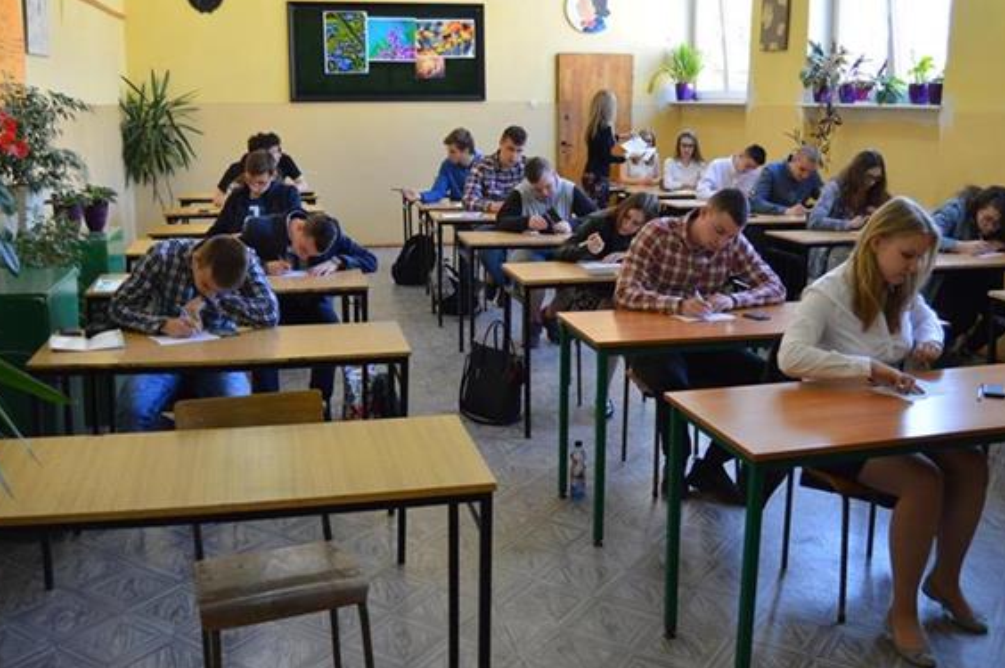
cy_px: 297
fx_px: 1060
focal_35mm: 38
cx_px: 526
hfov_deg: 50.7
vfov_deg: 35.0
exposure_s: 1/60
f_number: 3.5
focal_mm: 22
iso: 400
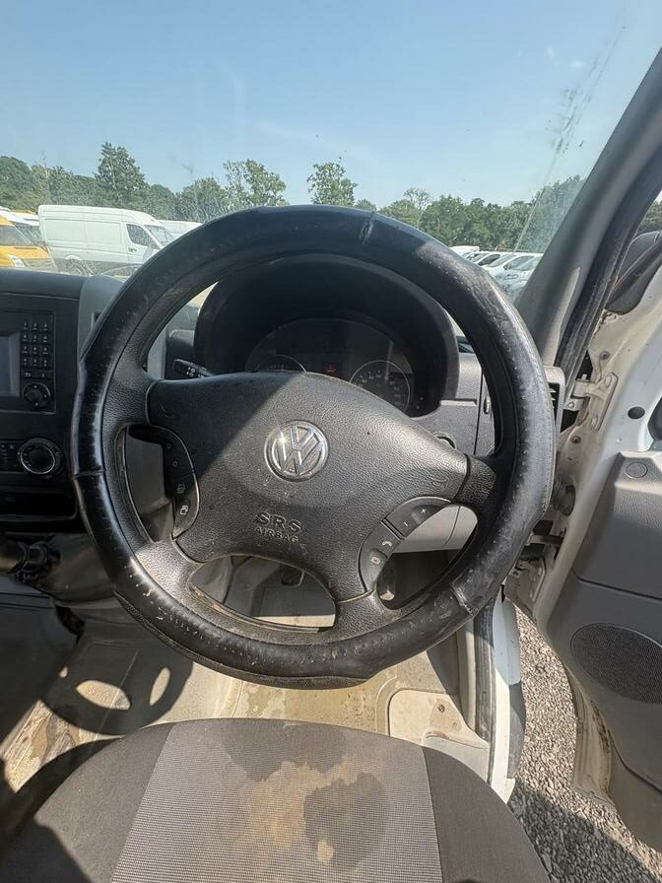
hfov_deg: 85.7
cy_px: 442
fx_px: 357
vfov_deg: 102.1
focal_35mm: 14
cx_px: 331
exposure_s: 1/337
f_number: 2.2
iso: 50
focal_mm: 2.22
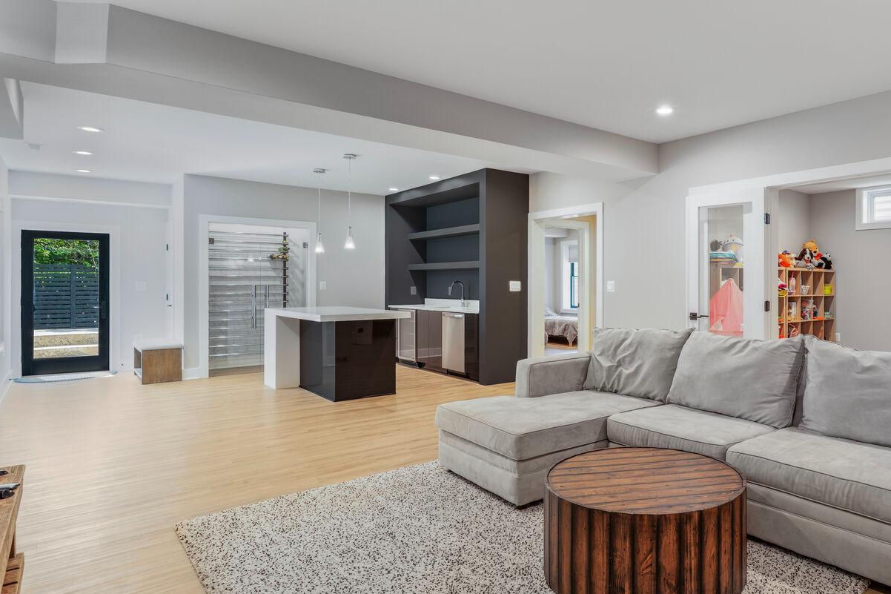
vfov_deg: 55.1
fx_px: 569
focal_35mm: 23
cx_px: 612
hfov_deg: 73.2
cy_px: 279
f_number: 8
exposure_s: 1
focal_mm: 16
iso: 200
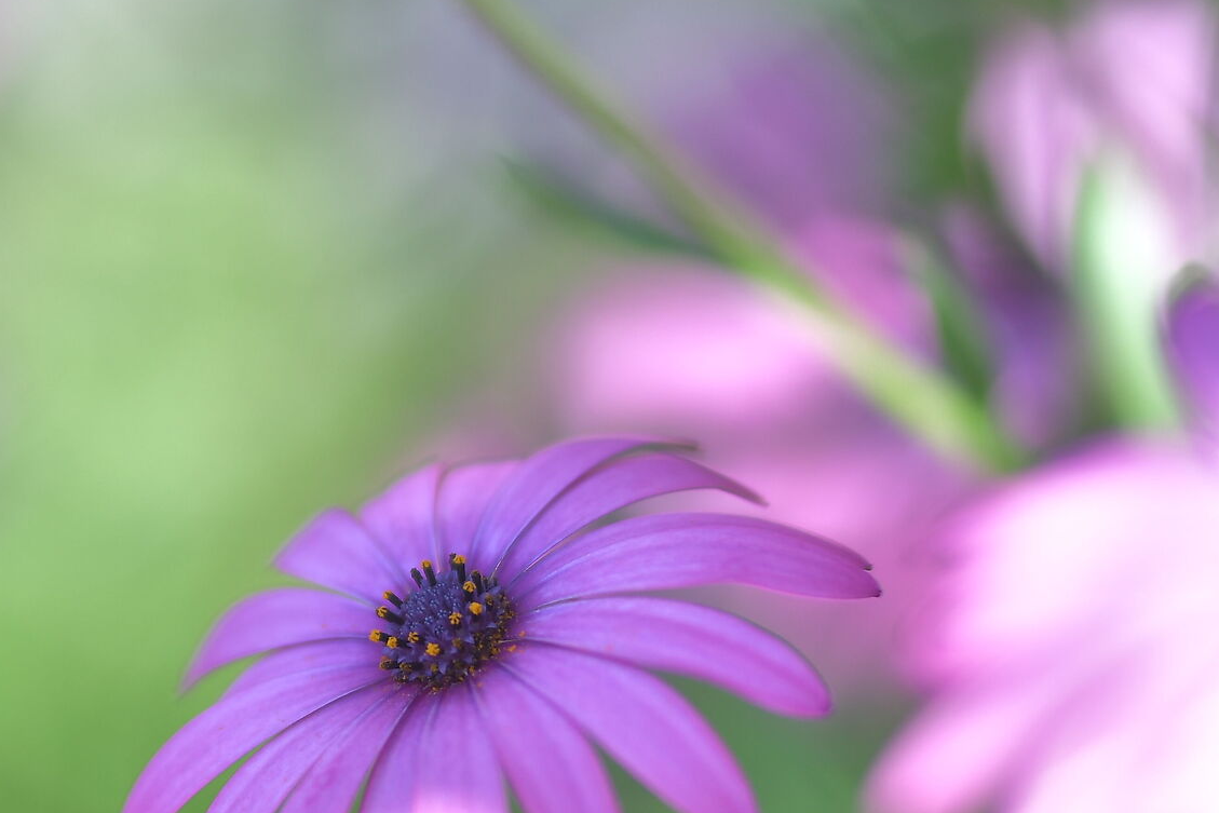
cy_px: 408
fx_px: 9143
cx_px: 166
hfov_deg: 7.6
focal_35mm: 270
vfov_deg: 5.1
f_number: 1.6
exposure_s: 1/1250
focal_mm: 85
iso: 100
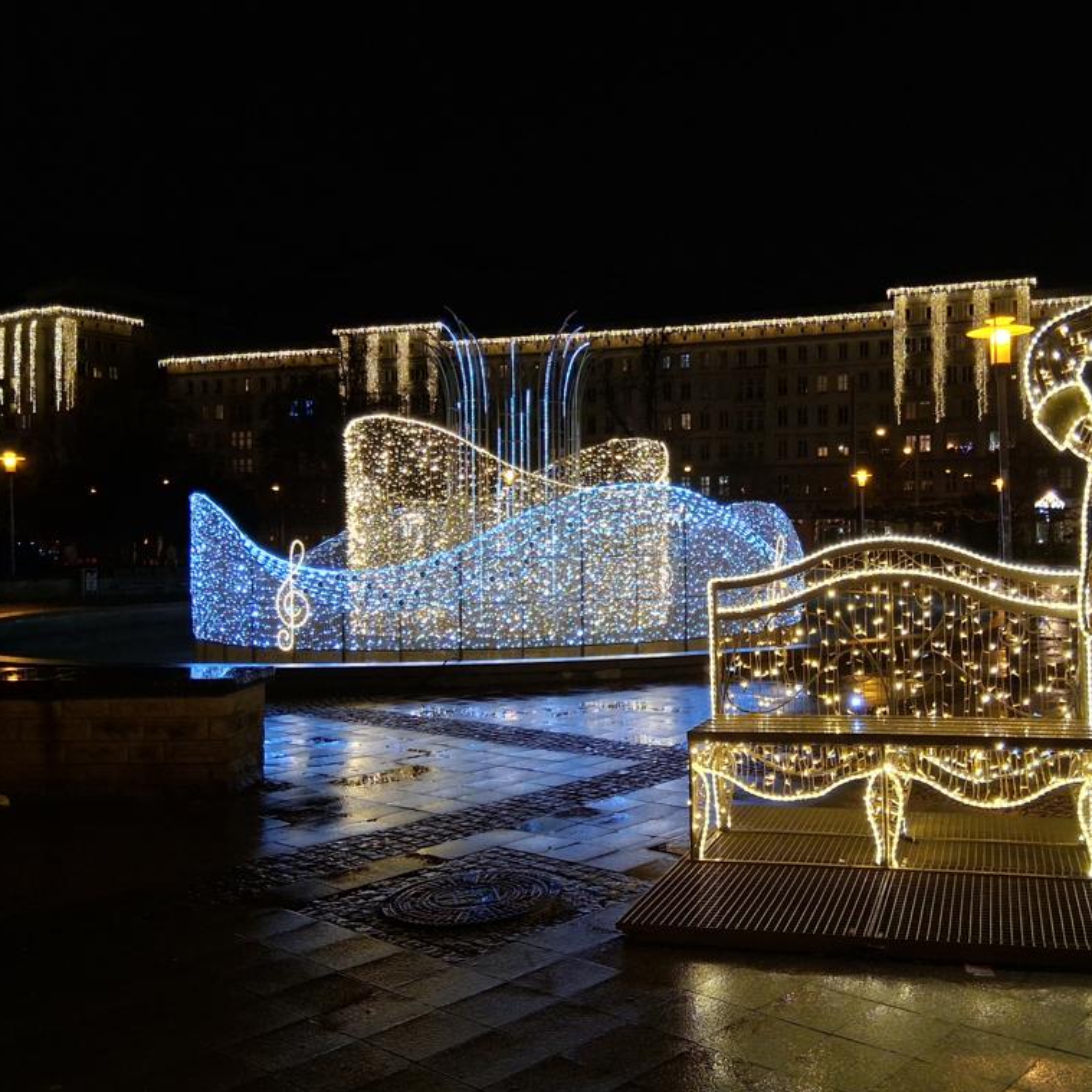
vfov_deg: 52.5
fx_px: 1106
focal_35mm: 31
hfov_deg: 51.5
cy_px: 542
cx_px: 729
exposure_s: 1/50
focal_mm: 3.98
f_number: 1.8
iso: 320
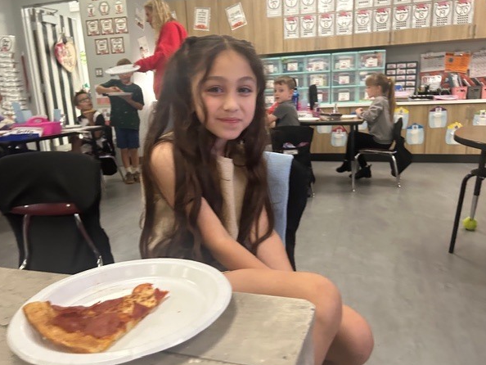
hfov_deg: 63.4
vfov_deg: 49.8
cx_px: 243
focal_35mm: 28
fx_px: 393
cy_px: 191
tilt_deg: -10.6
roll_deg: -0.8
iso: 400
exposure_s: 1/60
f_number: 1.5
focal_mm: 5.7
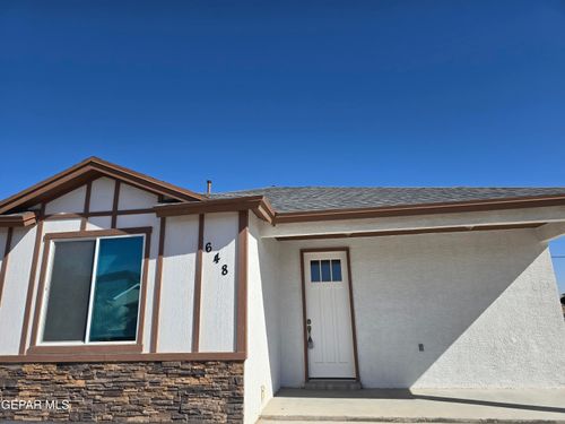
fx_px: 375
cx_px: 282
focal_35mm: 23
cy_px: 212
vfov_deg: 58.9
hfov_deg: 73.9
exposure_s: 1/1202
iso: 12
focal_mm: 6.3
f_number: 1.7
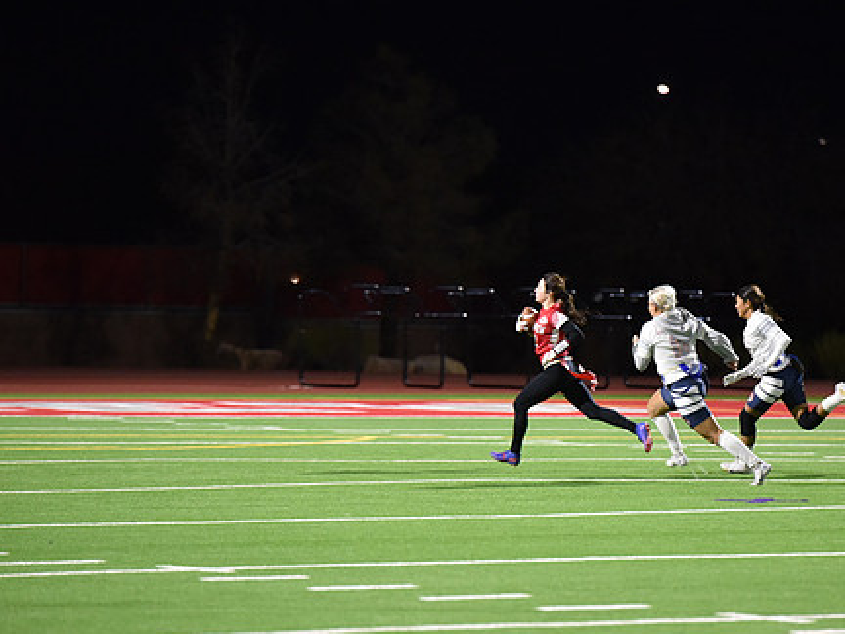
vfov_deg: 5.8
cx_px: 552
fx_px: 6298
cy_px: 357
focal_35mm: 258
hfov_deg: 7.7
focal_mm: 200
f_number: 2.8
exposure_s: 1/500
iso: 5600
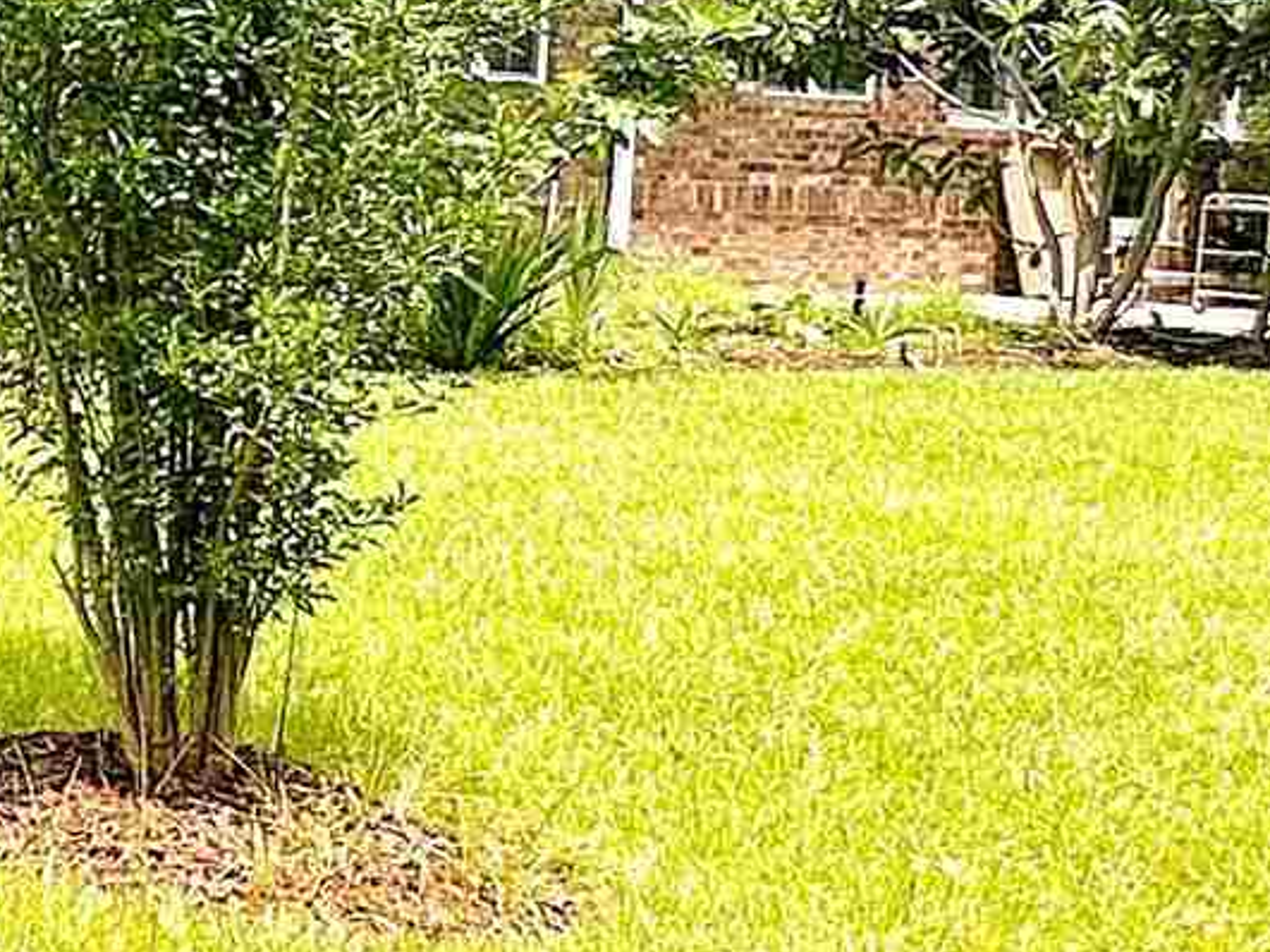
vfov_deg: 18.1
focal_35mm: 81
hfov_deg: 18.8
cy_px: 273
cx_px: -990
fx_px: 2971
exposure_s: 1/1511
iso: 40
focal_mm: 2.22
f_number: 2.2
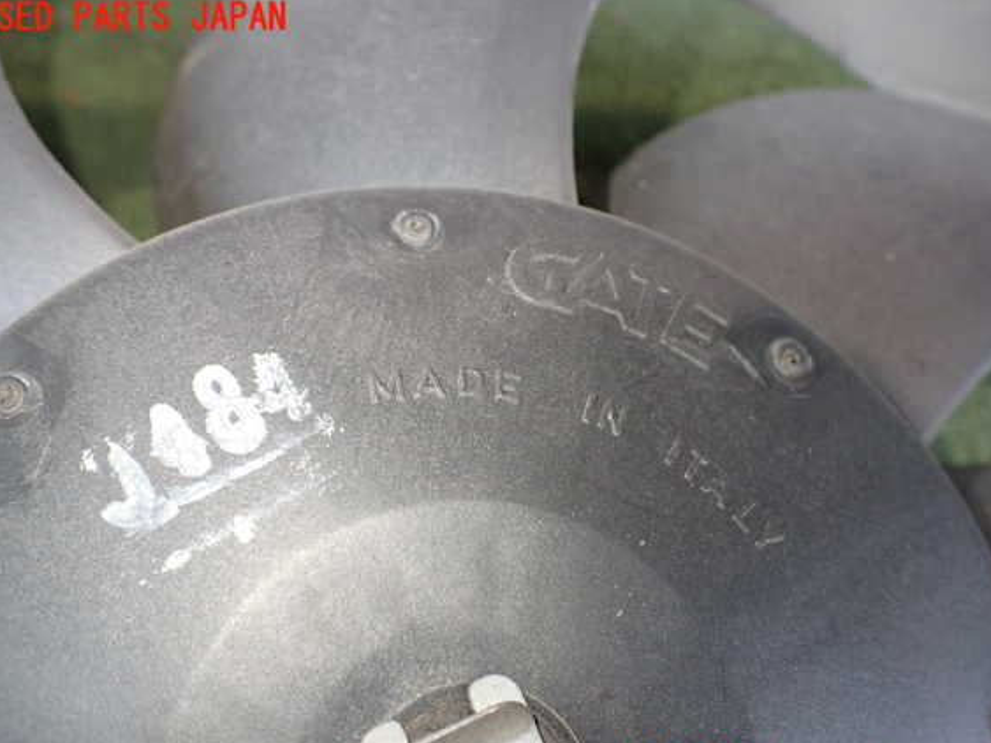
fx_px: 916
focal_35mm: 32
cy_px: 393
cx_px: 495
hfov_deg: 56.8
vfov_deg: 44.1
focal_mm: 5.4
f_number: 2.3
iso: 800
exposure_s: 1/125
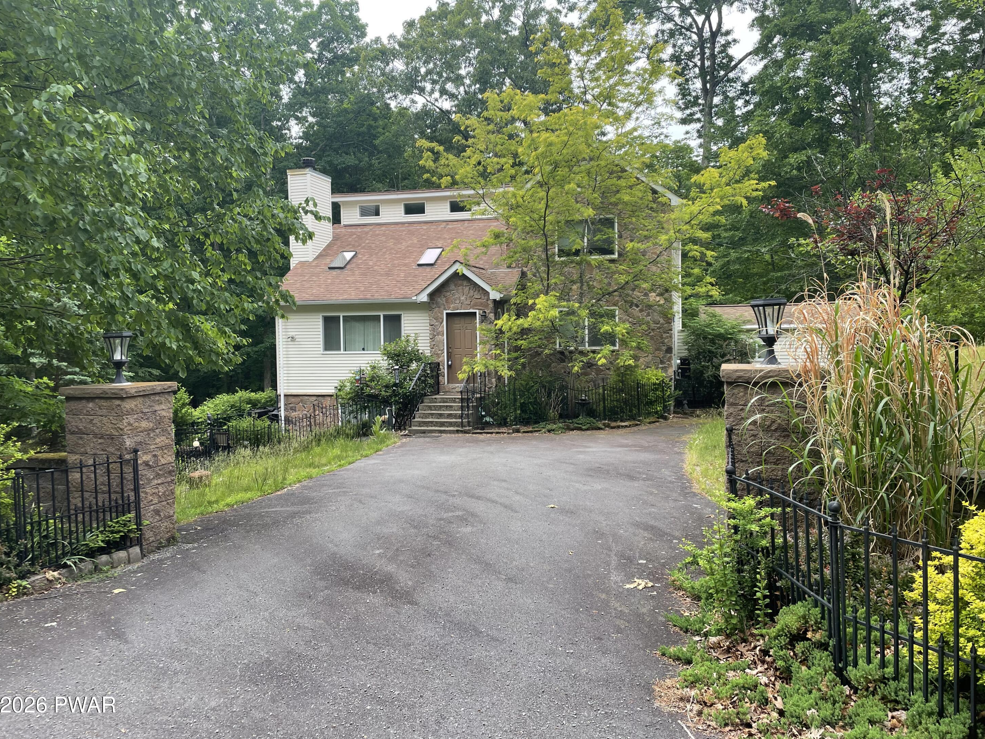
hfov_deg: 65.3
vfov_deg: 51.3
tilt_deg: -1.2
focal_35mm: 27
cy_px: 356
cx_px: 493
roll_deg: +1.2
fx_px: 768
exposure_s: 1/463
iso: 32
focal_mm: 4.2
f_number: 1.6
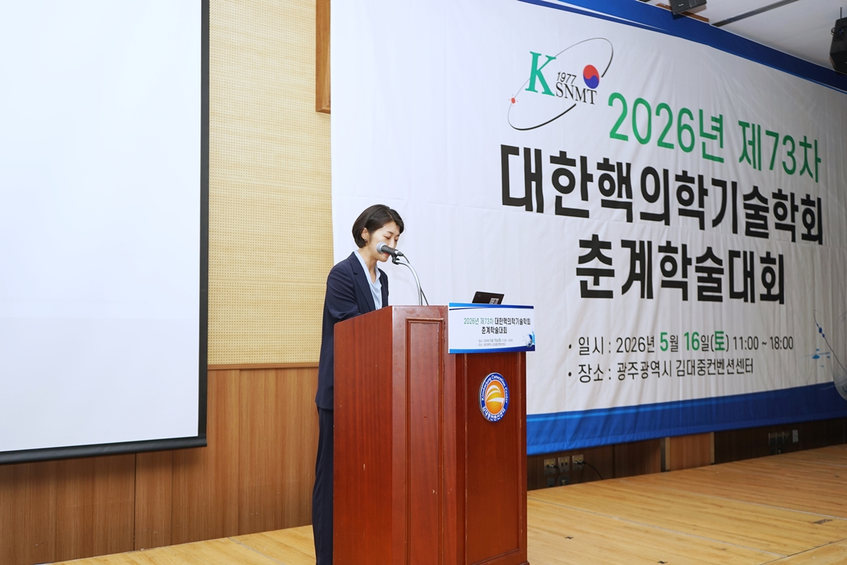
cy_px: 282
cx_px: 424
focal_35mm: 36
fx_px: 847
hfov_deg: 53.1
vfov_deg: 36.9
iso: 250
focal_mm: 36
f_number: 4.5
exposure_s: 1/200
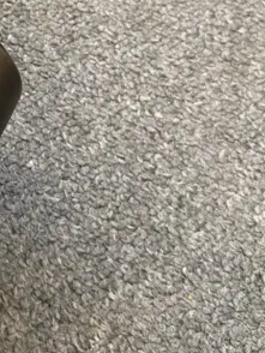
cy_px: -12
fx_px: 887
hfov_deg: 15.6
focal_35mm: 87
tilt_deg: -63.5
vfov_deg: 21.6
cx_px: -135
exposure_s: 1/50
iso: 160
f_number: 1.78
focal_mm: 6.76
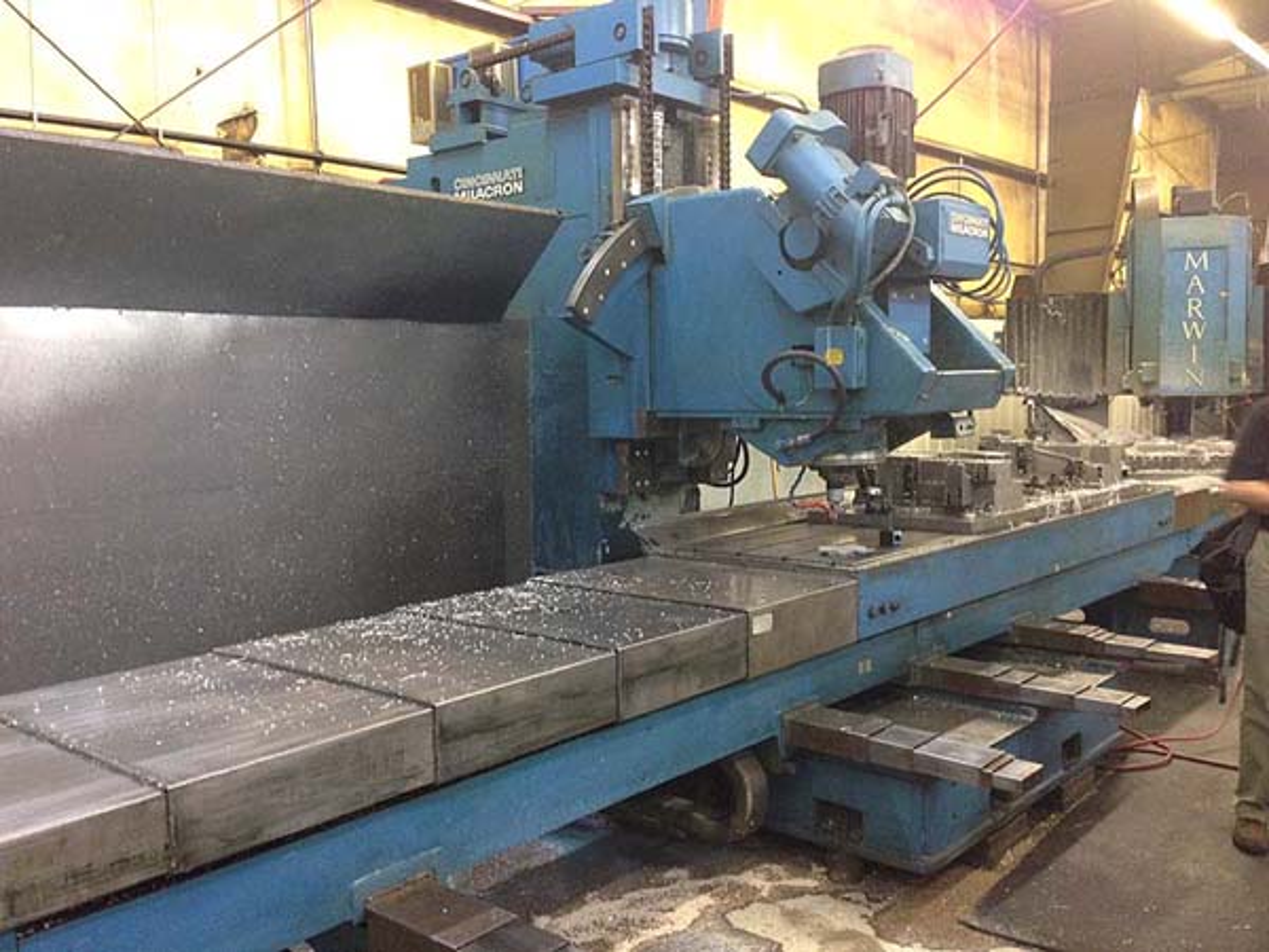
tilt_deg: -3.1
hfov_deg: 55.4
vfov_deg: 42.9
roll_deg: +0.7
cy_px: 476
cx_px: 634
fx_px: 1210
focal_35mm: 33
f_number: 2.4
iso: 250
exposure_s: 1/20
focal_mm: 4.12
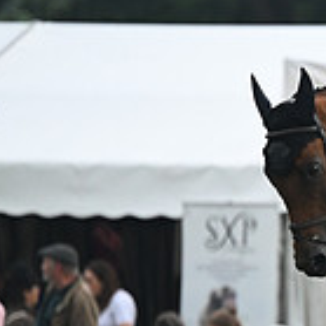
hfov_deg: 1.4
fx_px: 13628
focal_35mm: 1279
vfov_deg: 1.4
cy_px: 273
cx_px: 650
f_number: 5.6
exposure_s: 1/1250
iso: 1100
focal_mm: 360
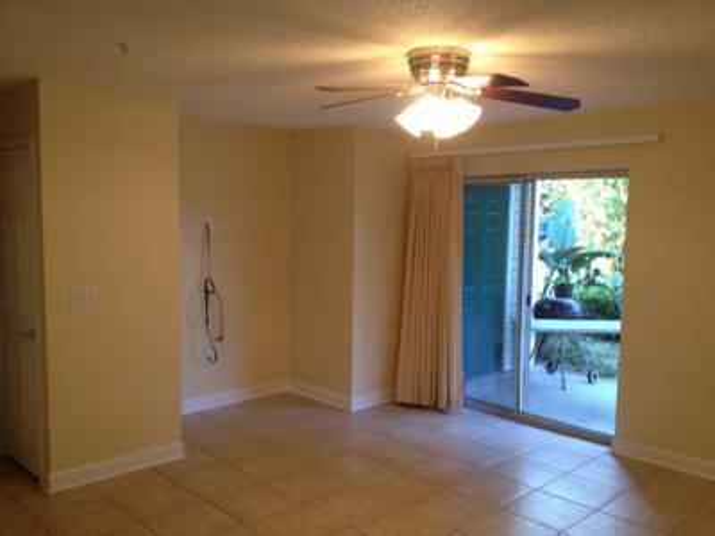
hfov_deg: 52.6
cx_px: 358
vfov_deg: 40.7
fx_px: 723
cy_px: 268
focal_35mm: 35
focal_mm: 4.28
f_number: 2.4
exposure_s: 1/20
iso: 100
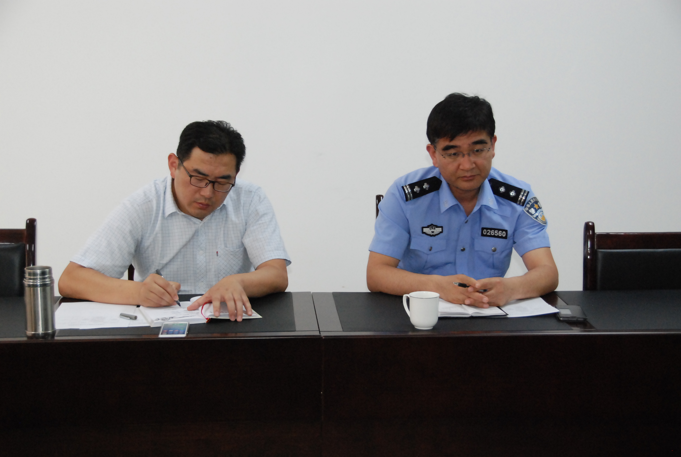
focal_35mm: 57
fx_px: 1080
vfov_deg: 23.9
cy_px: 228
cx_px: 340
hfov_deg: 35.0
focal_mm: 38
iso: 1600
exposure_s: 1/80
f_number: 5.6
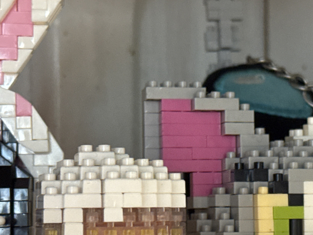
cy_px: 188
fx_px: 1057
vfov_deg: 12.6
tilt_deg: +0.8
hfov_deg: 16.8
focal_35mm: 117
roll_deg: +0.9
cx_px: 211
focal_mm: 6.76
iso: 500
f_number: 1.78
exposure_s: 1/33
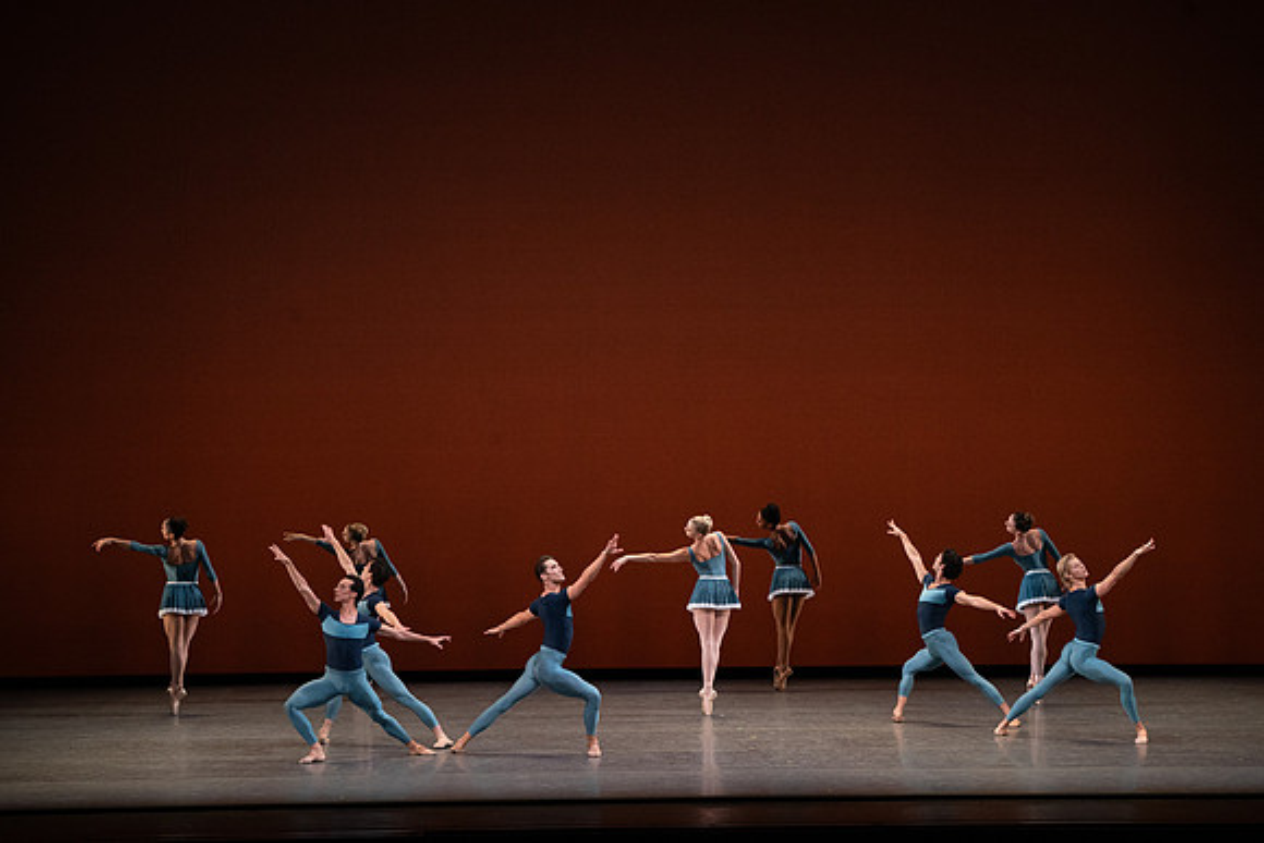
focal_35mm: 133
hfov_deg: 15.4
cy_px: 422
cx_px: 632
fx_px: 4671
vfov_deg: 10.3
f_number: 9
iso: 5000
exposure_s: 1/400
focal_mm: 133
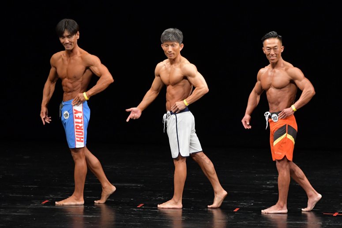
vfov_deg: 5.1
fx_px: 2564
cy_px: 114
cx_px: 171
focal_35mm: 270
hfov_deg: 7.6
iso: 3200
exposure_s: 1/400
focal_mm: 180
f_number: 5.6
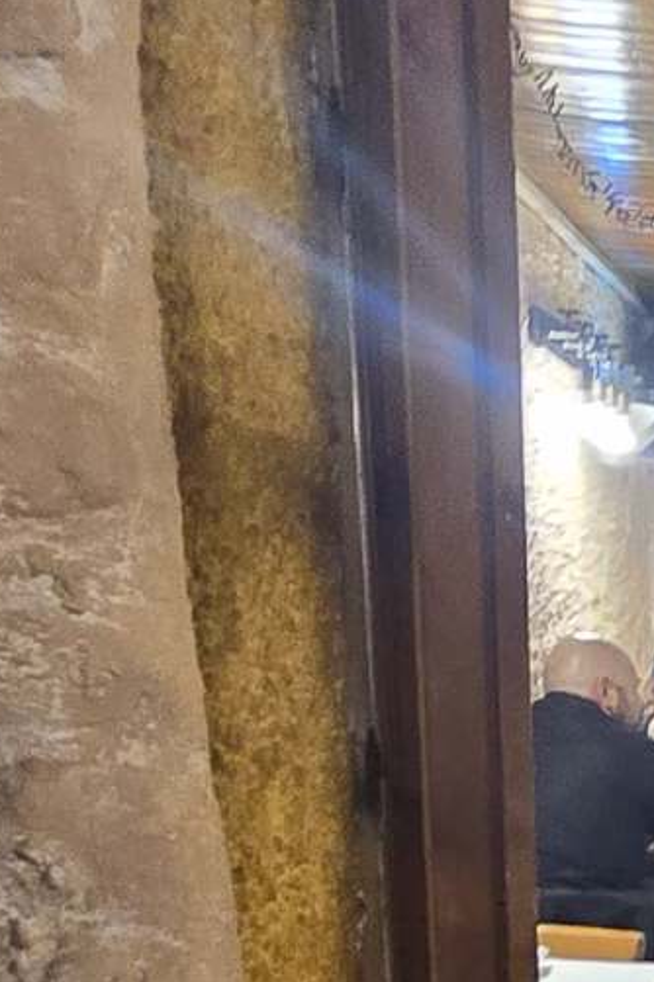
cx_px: 1286
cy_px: 1240
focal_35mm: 69
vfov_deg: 25.6
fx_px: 1883
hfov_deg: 15.8
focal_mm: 2.2
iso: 250
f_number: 2.2
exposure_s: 1/50
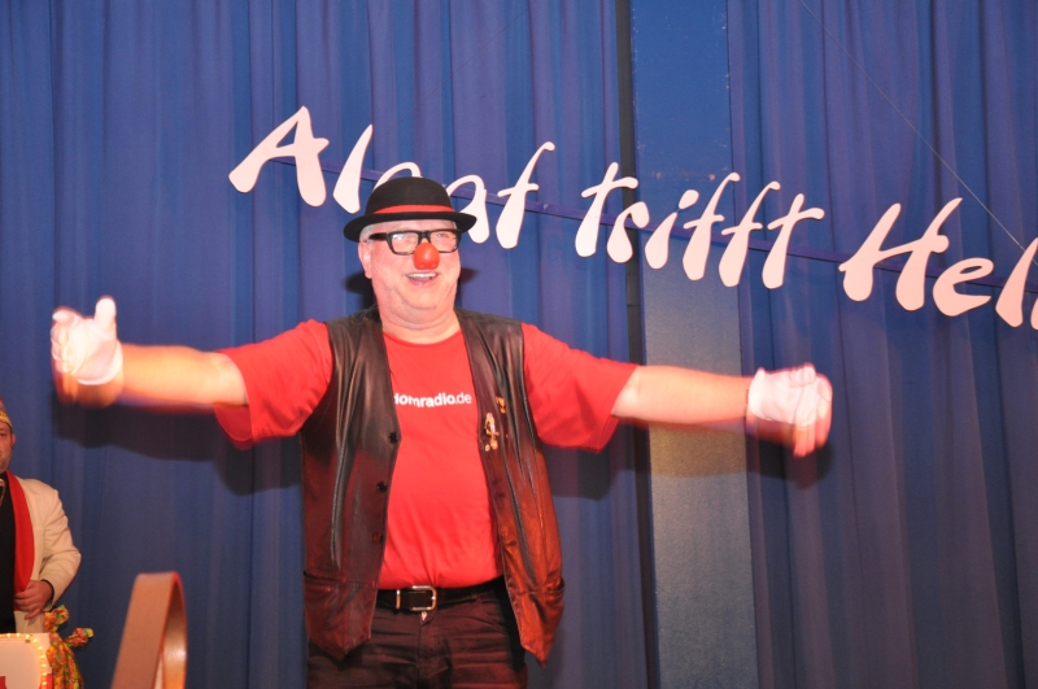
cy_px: 344
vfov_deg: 17.4
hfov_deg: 26.0
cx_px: 519
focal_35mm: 78
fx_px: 2246
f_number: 5.6
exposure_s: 1/60
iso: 800
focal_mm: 52
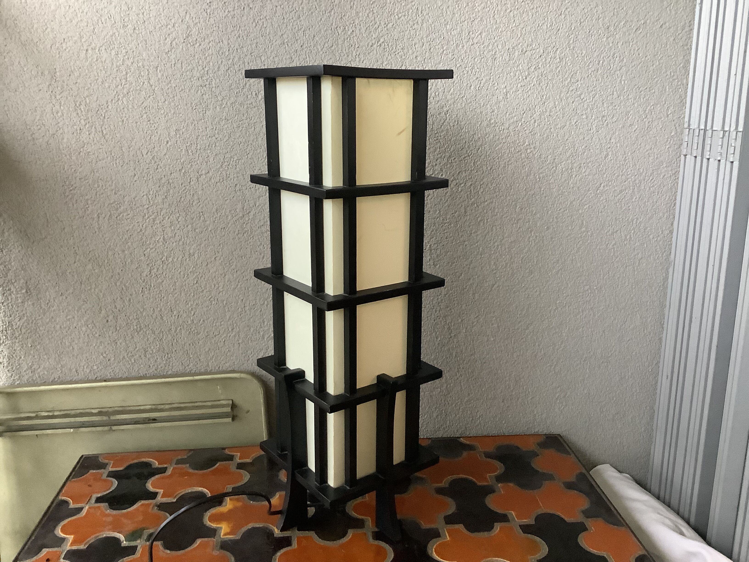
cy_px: 281
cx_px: 374
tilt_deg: -13.6
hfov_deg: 58.4
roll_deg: -1.2
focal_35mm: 31
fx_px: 671
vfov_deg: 45.4
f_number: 2.4
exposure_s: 1/50
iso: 320
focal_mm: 3.3
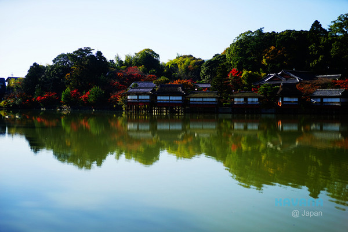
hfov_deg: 39.6
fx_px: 484
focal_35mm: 50
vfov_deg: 27.0
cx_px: 174
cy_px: 116
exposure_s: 1/1600
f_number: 2.8
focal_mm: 50
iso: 100
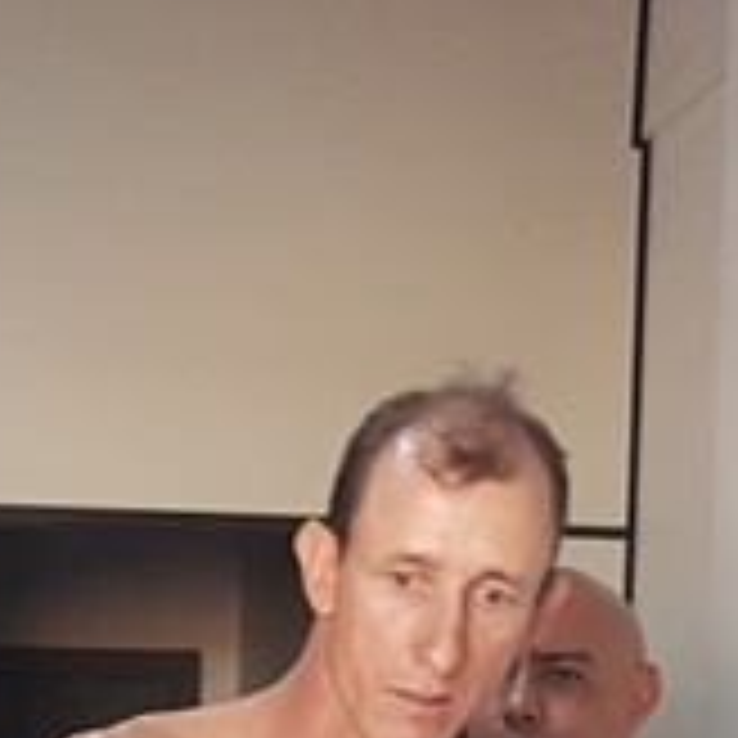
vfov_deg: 14.0
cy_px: 1274
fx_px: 2701
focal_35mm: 112
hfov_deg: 15.2
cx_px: -72
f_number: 1.7
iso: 200
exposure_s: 1/60
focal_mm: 4.2
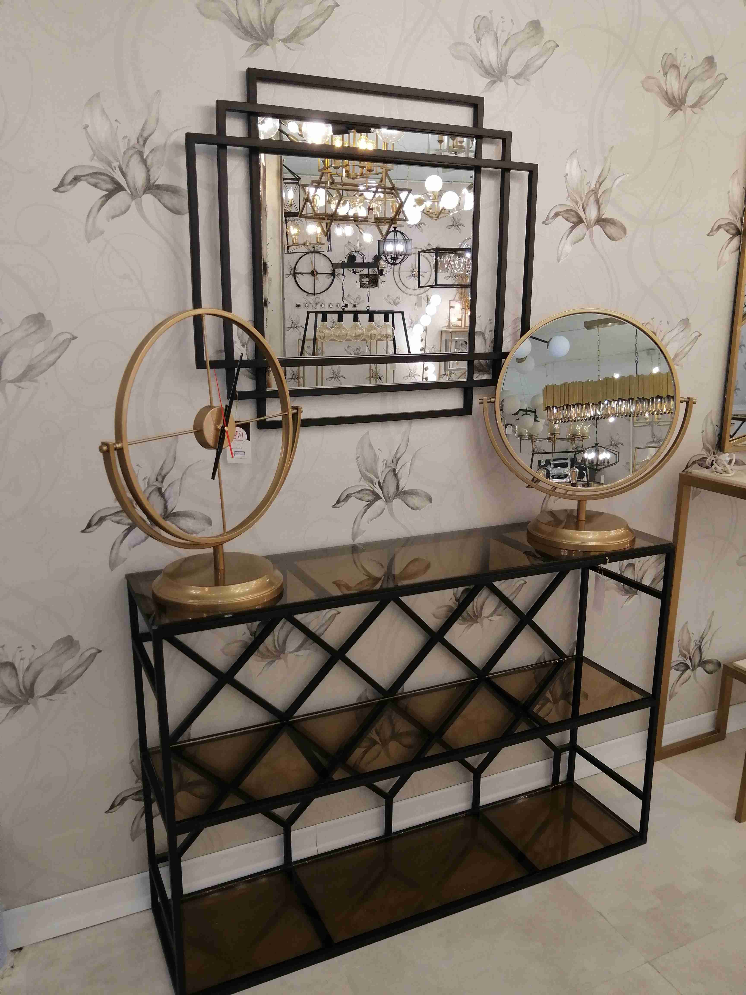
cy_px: 498
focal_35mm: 26
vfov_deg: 67.3
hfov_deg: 53.1
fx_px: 747
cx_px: 373
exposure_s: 1/100
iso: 100
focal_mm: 3.95
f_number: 1.8
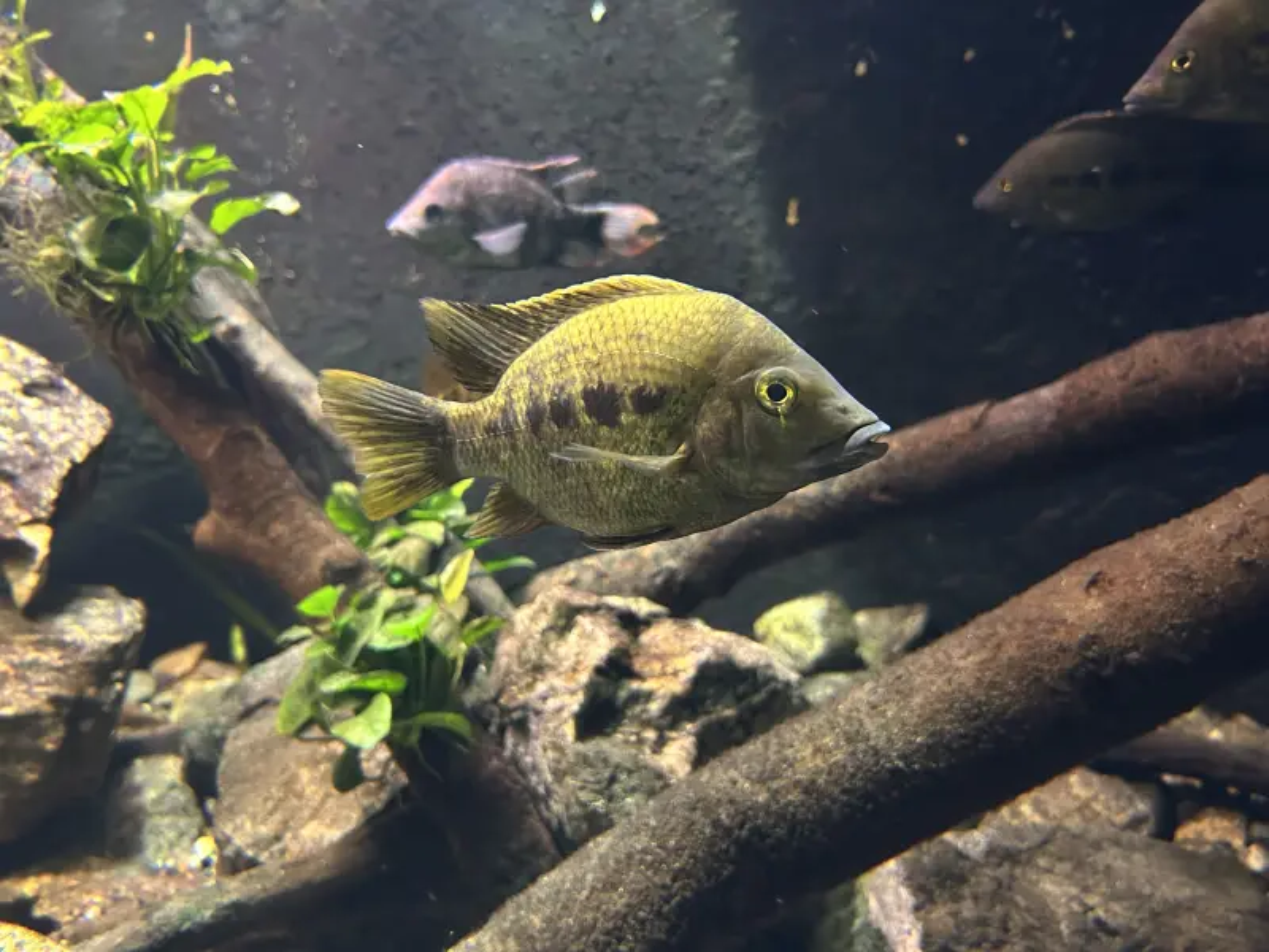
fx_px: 953
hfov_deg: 67.3
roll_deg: +0.3
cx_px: 634
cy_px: 476
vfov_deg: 53.1
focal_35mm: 26
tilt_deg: -6.3
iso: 500
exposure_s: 1/33
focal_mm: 5.7
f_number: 1.5
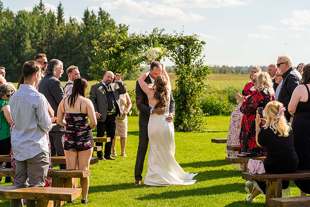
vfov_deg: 16.9
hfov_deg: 25.1
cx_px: 155
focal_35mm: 81
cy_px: 104
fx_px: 698
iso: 400
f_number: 4.5
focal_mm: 81
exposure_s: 1/2000
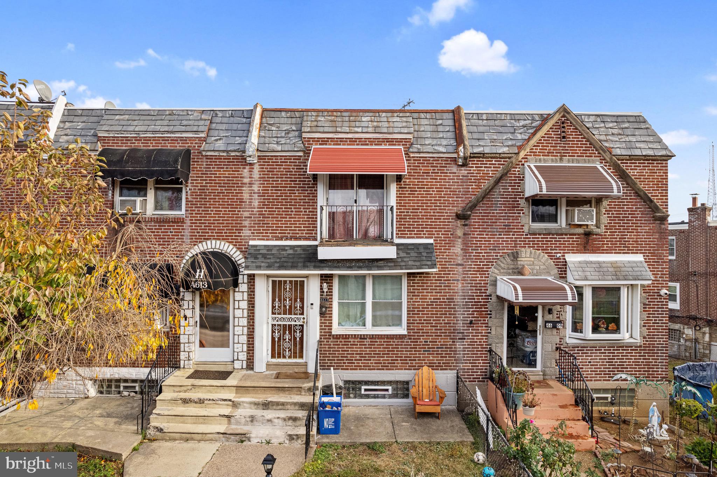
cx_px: 358
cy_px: 238
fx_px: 438
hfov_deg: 78.6
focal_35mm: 22
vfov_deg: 57.2
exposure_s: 1/1000
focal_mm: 8.38
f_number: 2.8
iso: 100
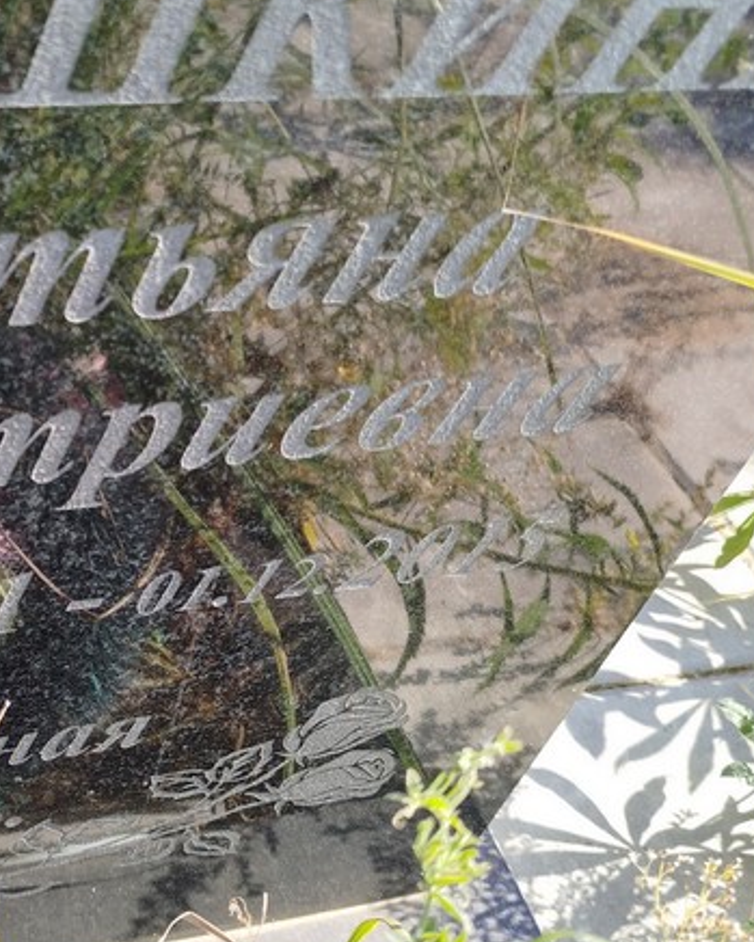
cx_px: 56
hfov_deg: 32.9
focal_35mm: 43
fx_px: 1199
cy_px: 475
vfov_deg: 42.9
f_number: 1.7
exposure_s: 1/254
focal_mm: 5.31
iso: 50
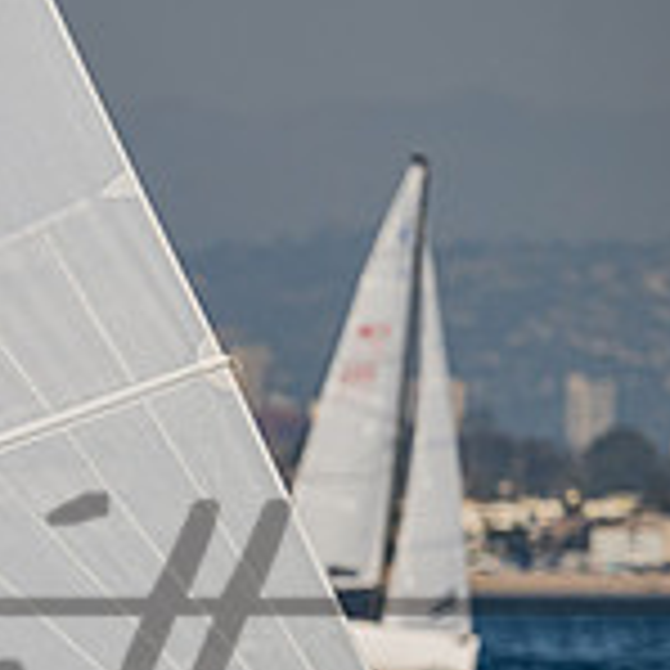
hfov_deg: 2.5
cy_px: 713
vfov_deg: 2.5
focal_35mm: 704
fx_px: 15416
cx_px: -355
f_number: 5
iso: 400
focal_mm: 210
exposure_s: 1/5000
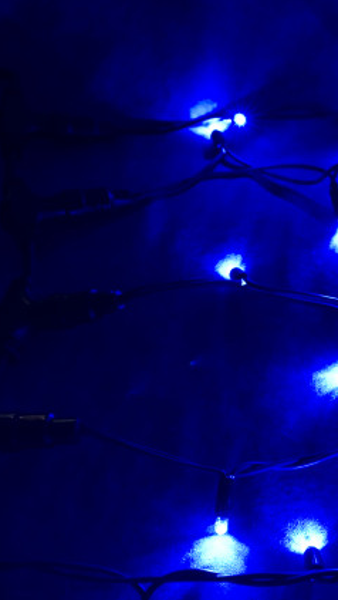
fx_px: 1173
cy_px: 299
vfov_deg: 28.7
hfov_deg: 16.0
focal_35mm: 74
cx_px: 361
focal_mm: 31
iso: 200
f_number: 5.6
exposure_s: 2
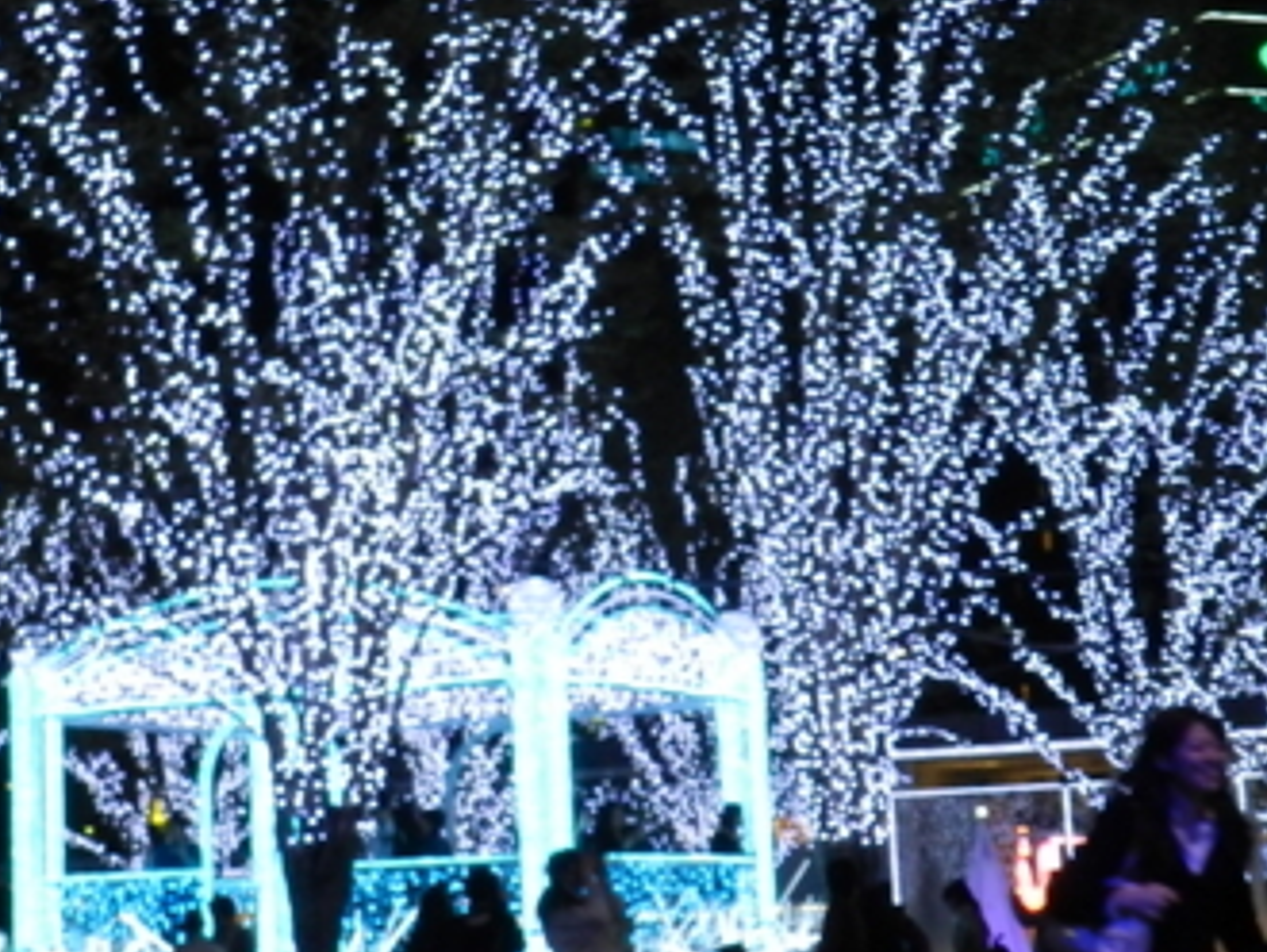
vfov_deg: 16.1
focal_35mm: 92
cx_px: 376
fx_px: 3370
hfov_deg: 21.2
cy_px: 338
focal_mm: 6.7
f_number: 4
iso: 360
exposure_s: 1/30
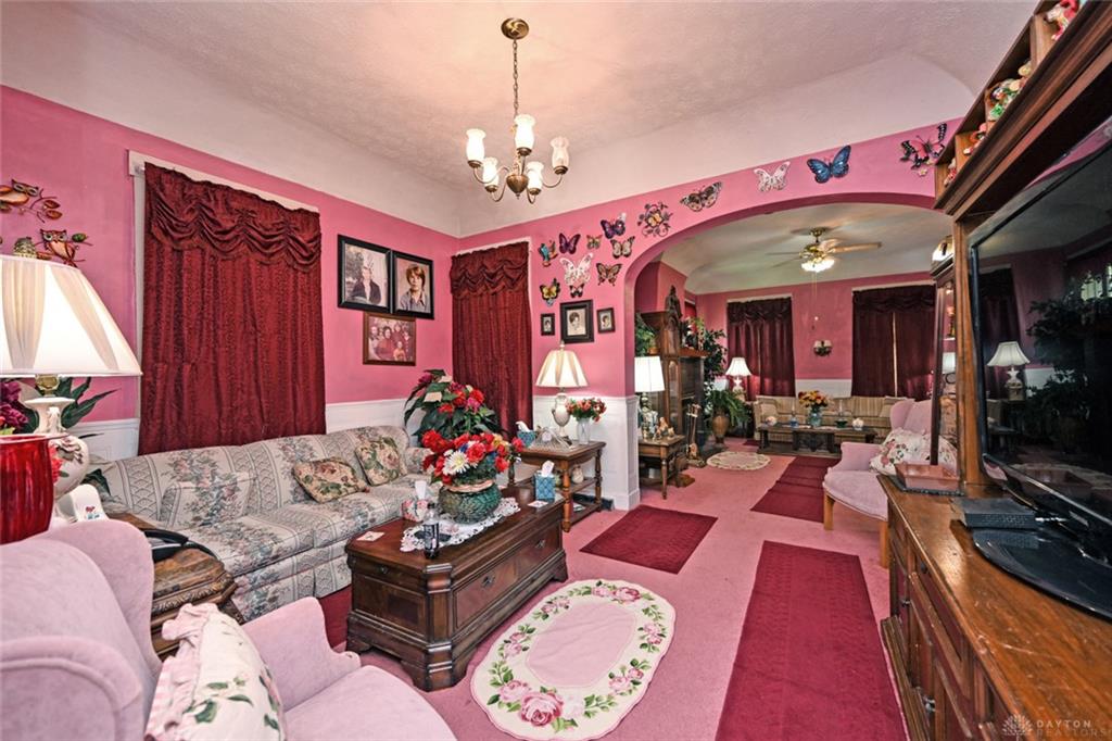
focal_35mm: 14
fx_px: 432
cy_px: 370
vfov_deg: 81.2
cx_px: 556
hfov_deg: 104.3
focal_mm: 14
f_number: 4
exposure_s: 1/60
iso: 500
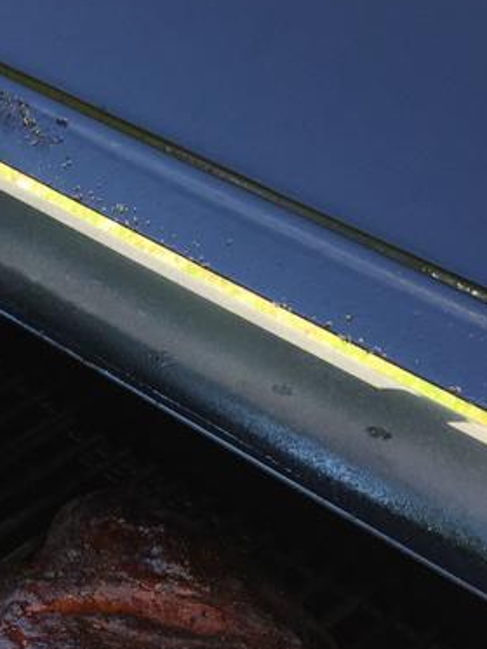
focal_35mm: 70
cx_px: -84
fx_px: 1312
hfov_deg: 19.8
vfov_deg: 25.5
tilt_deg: -50.6
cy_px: 734
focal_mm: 4.15
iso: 32
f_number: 2.2
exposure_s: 1/347
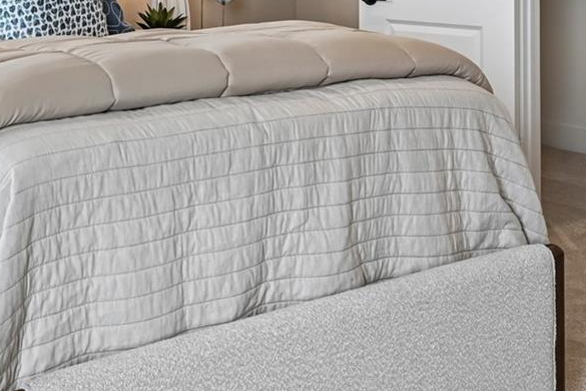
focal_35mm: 63
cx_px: 23
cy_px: -92
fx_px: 1025
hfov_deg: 30.1
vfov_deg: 20.1
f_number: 8
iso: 400
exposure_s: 1/40
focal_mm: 18
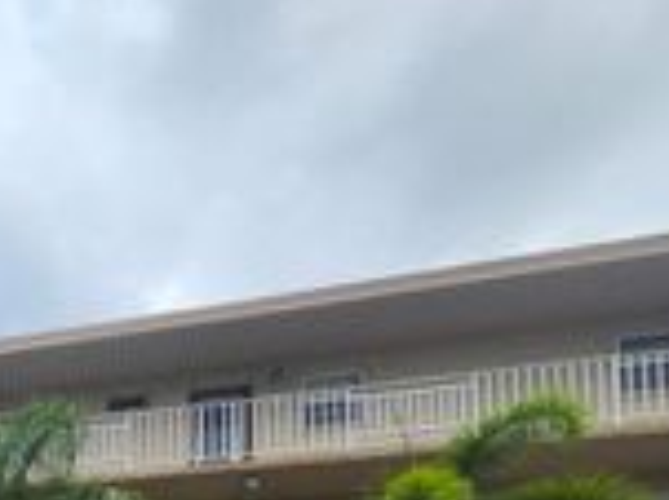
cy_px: 737
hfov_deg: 28.0
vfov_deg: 25.7
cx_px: -350
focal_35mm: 43
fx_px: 830
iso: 40
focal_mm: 1.74
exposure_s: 1/859
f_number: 2.2
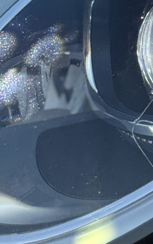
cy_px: -5
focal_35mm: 223
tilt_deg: -6.3
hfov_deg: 5.9
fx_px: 1488
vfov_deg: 9.3
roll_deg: -1.0
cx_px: 131
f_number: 1.78
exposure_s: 1/987
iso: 64
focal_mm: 6.76
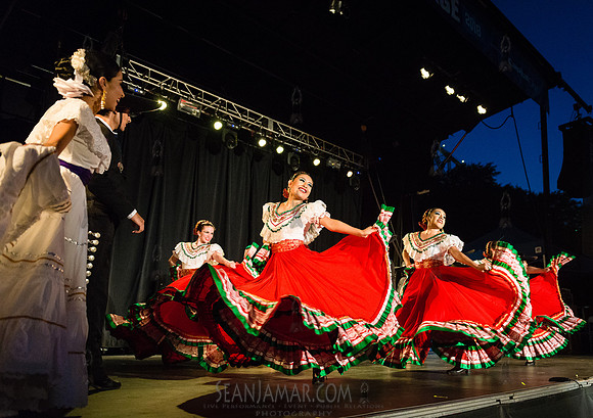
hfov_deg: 65.8
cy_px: 228
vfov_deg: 49.3
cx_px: 341
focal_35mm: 27
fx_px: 455
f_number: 2.8
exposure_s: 1/500
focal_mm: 24
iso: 4000
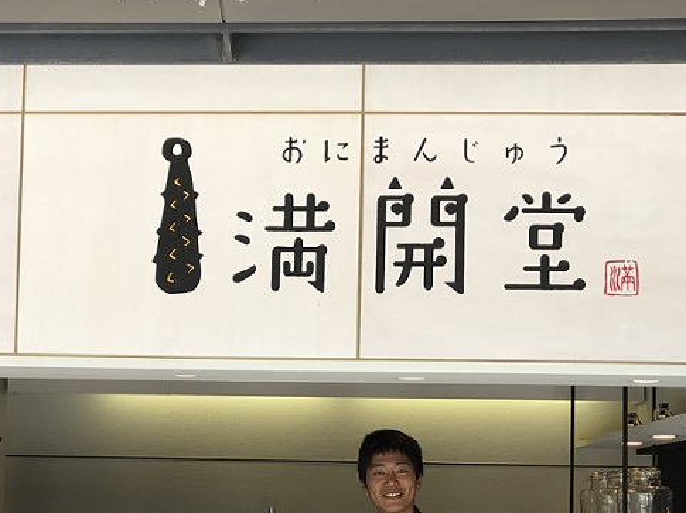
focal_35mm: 52
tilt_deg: +1.9
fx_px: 1030
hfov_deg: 36.6
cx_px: 255
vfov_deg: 27.1
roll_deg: -1.5
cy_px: 459
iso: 20
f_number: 1.8
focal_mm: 3.99
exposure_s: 1/267
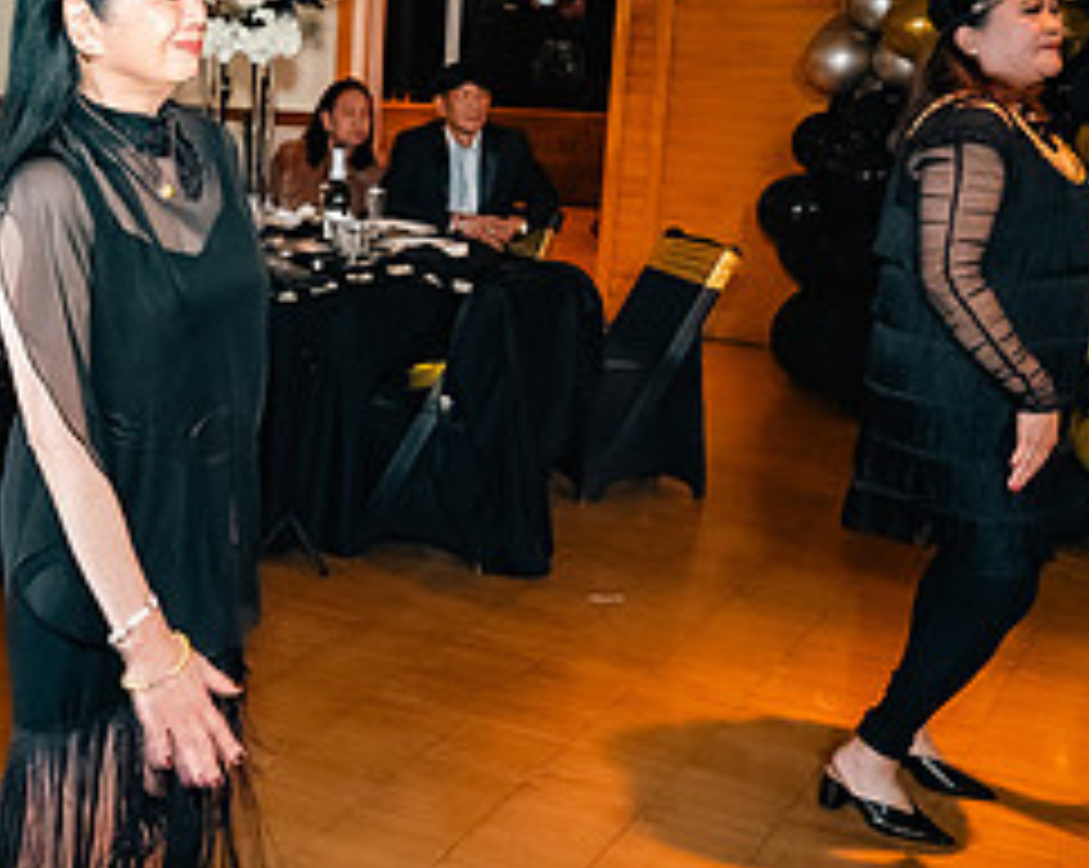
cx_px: 9
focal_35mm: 54
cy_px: 447
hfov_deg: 32.1
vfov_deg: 28.1
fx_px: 1738
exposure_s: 1/125
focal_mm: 24
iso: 2000
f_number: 3.5
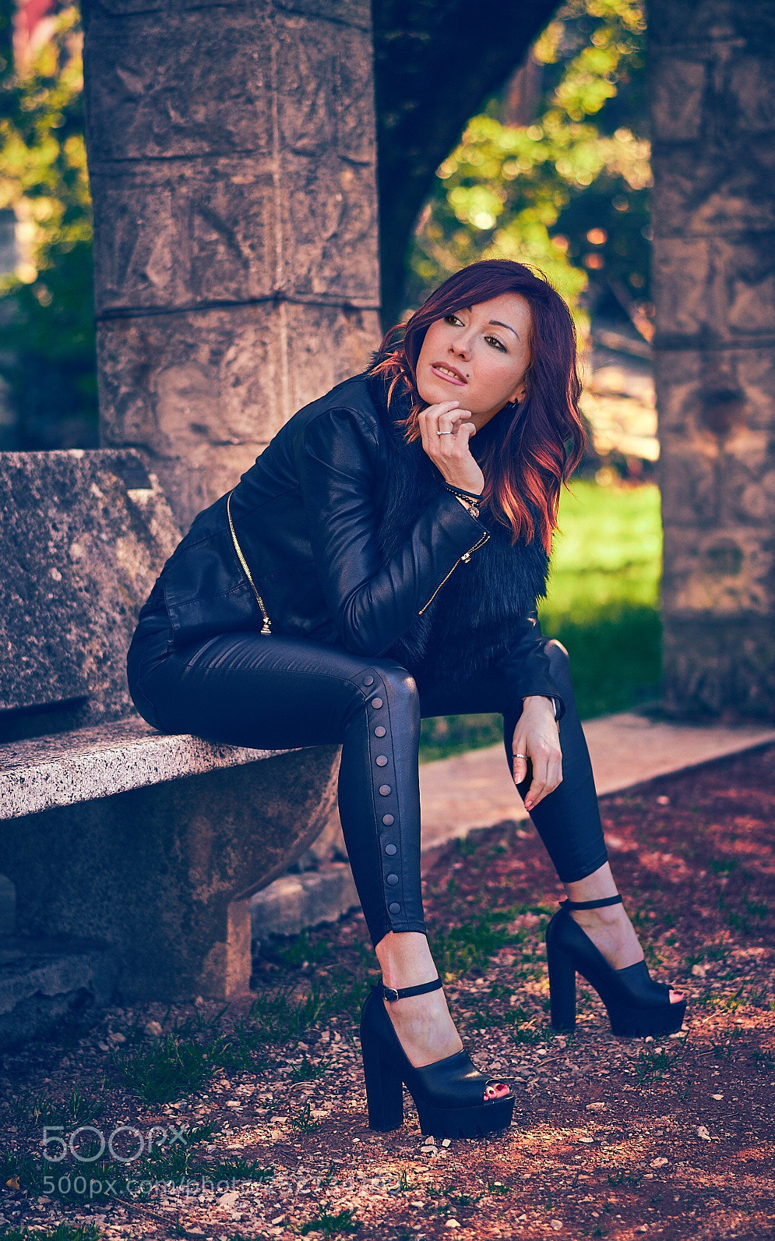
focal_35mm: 85
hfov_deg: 15.5
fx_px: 2856
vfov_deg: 24.5
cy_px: 623
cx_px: 409
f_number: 1.8
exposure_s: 1/320
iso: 100
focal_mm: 55
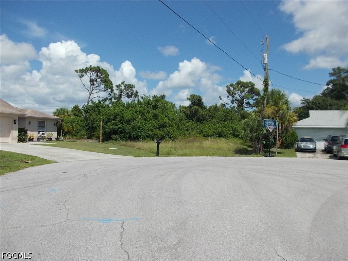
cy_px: 130
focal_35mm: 29
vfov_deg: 48.2
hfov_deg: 61.7
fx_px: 292
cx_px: 174
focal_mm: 4.1
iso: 80
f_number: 3.3
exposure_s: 1/1250
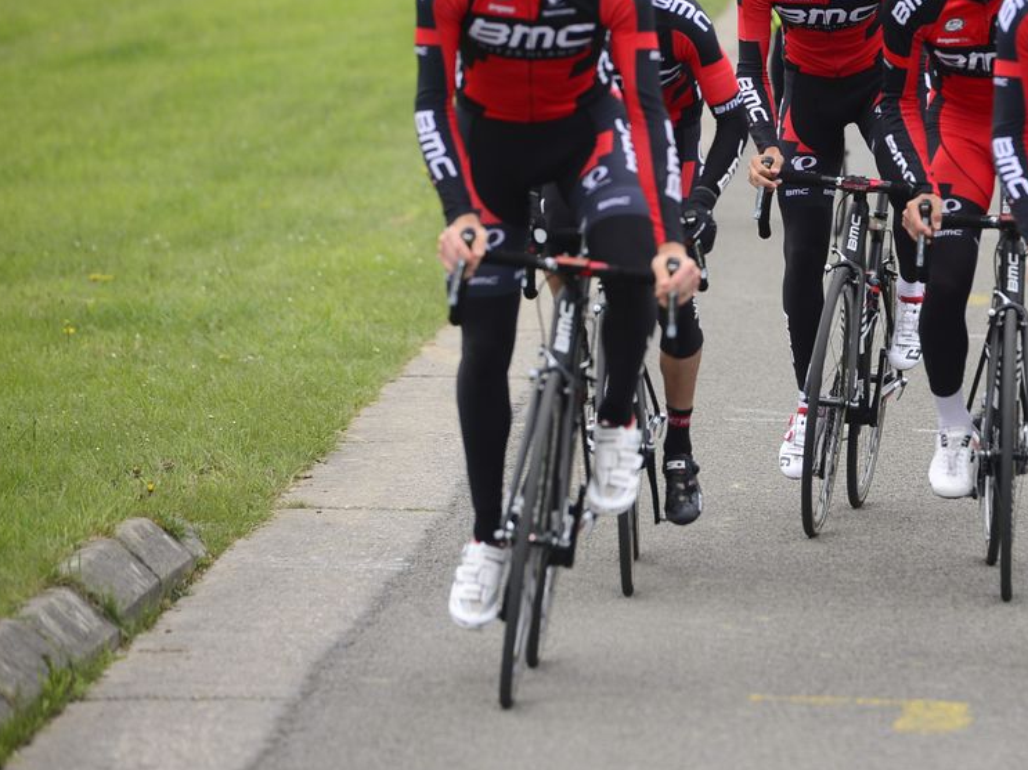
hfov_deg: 6.0
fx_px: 9828
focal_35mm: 331
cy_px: 266
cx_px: 856
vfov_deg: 4.5
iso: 500
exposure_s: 1/1000
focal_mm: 200
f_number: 4.5
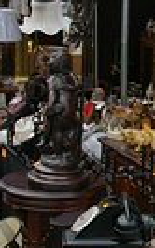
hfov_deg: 8.1
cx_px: 317
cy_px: 76
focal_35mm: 153
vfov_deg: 13.7
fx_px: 1035
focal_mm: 26
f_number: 6.7
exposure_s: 1/90
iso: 200
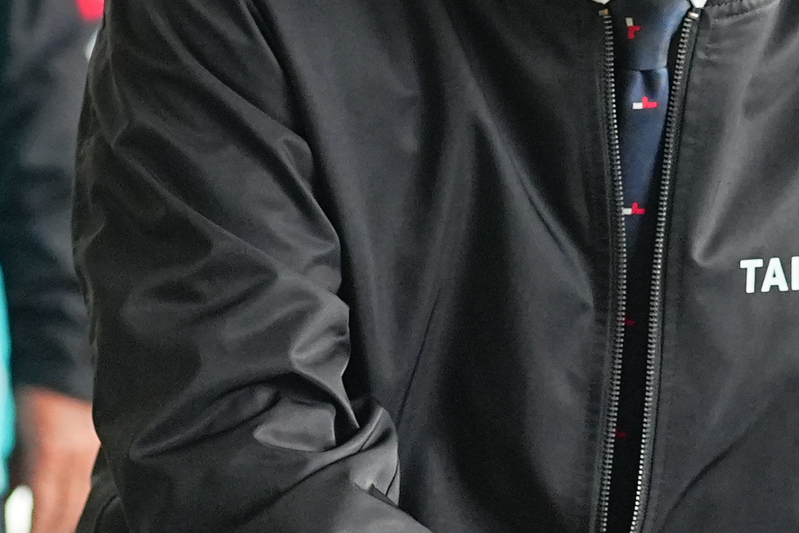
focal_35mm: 382
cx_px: 368
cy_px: 350
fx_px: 8476
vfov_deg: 3.6
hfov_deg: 5.4
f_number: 4
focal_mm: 81
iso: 1600
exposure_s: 1/500
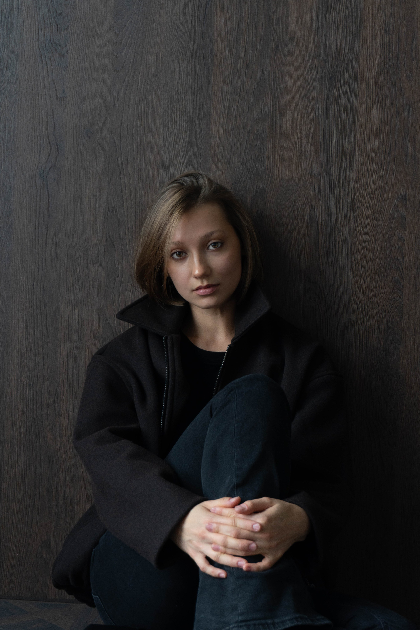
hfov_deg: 18.2
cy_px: 315
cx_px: 210
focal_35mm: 75
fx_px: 1312
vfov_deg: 27.0
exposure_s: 1/50
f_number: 5.6
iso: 500
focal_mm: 50
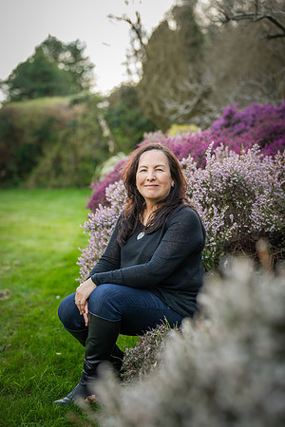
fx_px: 772
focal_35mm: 65
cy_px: 214
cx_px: 142
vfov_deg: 31.0
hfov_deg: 20.9
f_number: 2.4
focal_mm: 65
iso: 500
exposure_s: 1/800
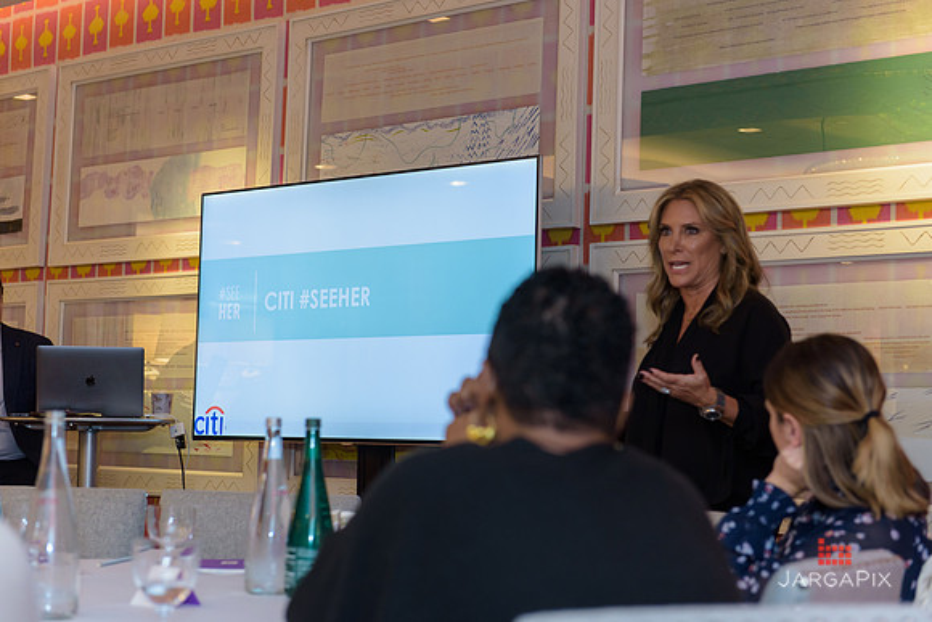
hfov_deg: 30.5
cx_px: 466
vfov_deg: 20.6
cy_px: 311
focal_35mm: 66
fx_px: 1709
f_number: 3.2
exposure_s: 1/125
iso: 1000
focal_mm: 66
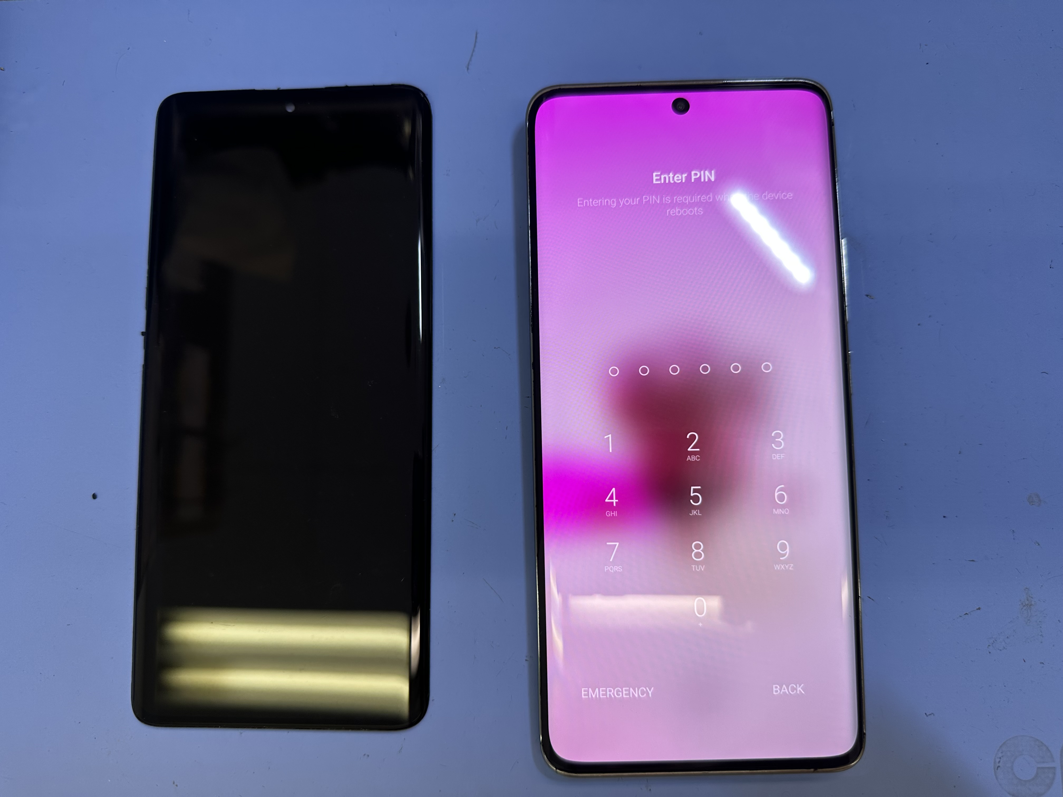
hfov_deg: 71.6
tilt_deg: -81.8
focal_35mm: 24
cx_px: 532
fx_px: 737
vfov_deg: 56.8
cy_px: 398
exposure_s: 1/100
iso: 64
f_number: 1.78
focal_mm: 6.86
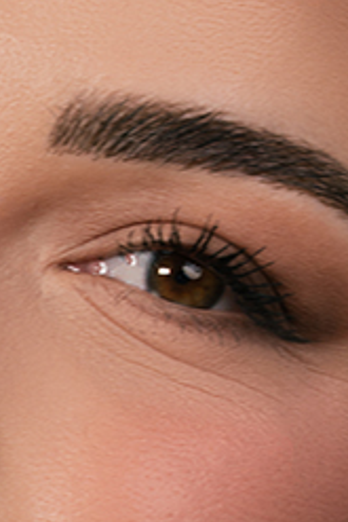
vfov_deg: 2.7
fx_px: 11062
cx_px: 0
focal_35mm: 764
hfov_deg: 1.8
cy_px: 560
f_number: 13
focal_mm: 180
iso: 320
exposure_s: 1/100
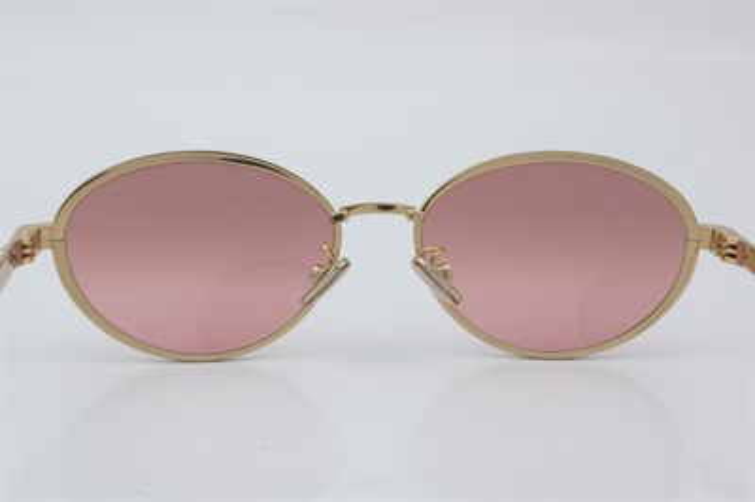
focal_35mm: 82
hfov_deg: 24.6
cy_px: 251
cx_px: 378
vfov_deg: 16.5
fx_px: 1729
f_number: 29
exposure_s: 1/4
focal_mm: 55
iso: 100
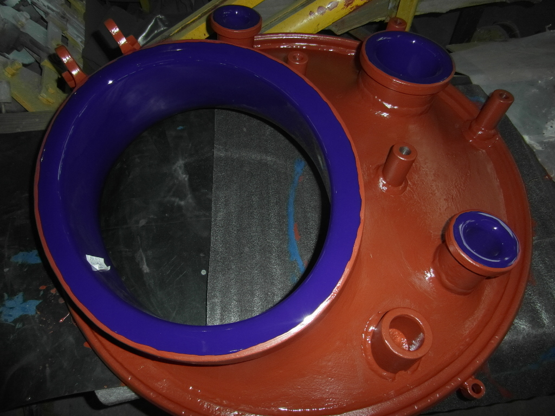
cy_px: 208
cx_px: 278
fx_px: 385
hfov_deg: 71.6
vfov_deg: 56.8
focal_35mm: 24
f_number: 3.2
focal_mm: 4
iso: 100
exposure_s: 1/30
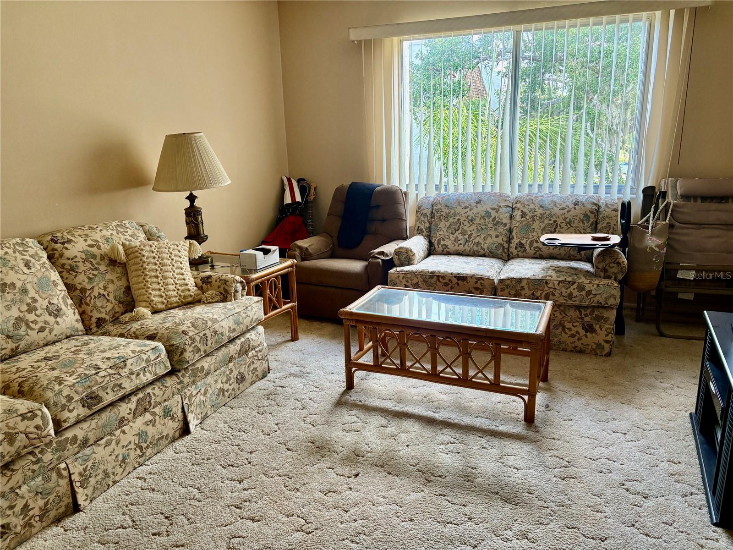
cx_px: 366
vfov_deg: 53.1
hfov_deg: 67.3
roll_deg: +1.9
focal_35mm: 26
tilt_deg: -14.1
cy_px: 275
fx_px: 551
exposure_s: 1/109
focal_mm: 5.96
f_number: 1.6
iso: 125
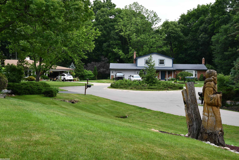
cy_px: 80
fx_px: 418
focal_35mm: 63
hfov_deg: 31.9
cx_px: 120
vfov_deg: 21.6
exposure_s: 1/250
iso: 200
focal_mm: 42
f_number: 7.1
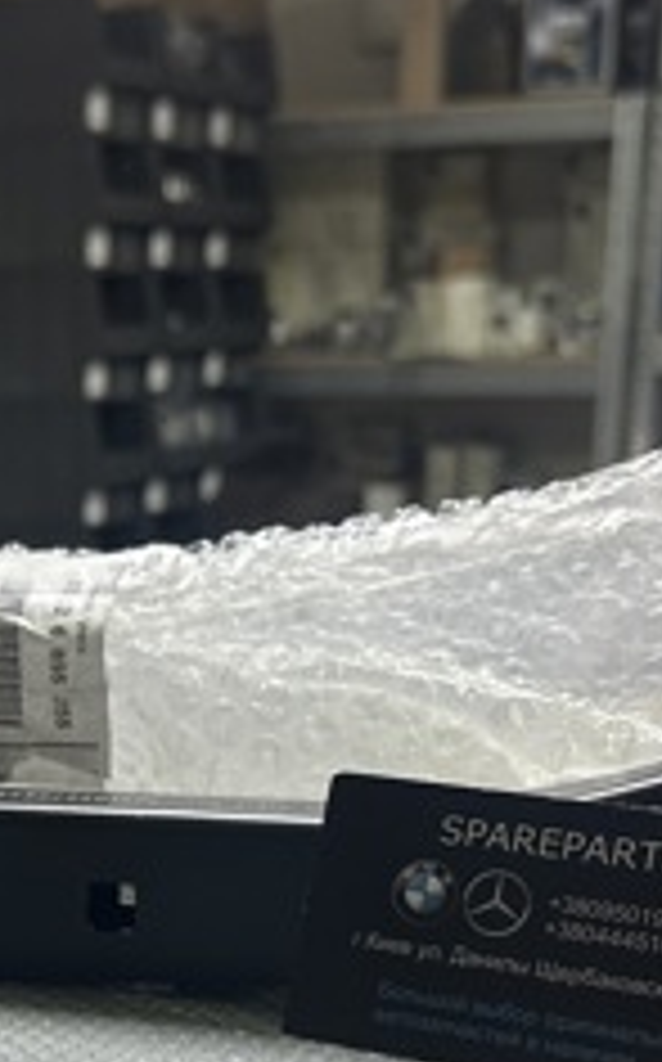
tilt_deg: -15.8
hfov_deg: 18.4
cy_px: 857
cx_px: 23
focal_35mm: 69
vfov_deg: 29.1
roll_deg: +0.6
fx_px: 1997
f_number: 1.78
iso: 250
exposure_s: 1/99
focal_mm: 6.86
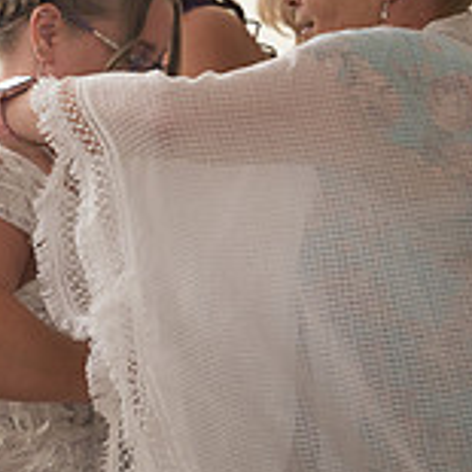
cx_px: 94
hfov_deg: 13.6
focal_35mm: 128
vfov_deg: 13.6
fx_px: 1975
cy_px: 274
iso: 200
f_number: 3.5
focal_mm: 52
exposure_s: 1/160
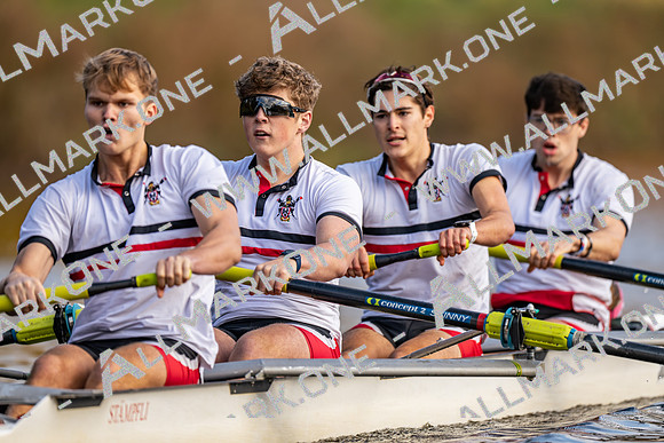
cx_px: 332
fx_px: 11069
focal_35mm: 600
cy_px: 222
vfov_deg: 2.3
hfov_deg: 3.4
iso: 800
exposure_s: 1/2500
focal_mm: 600
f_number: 4
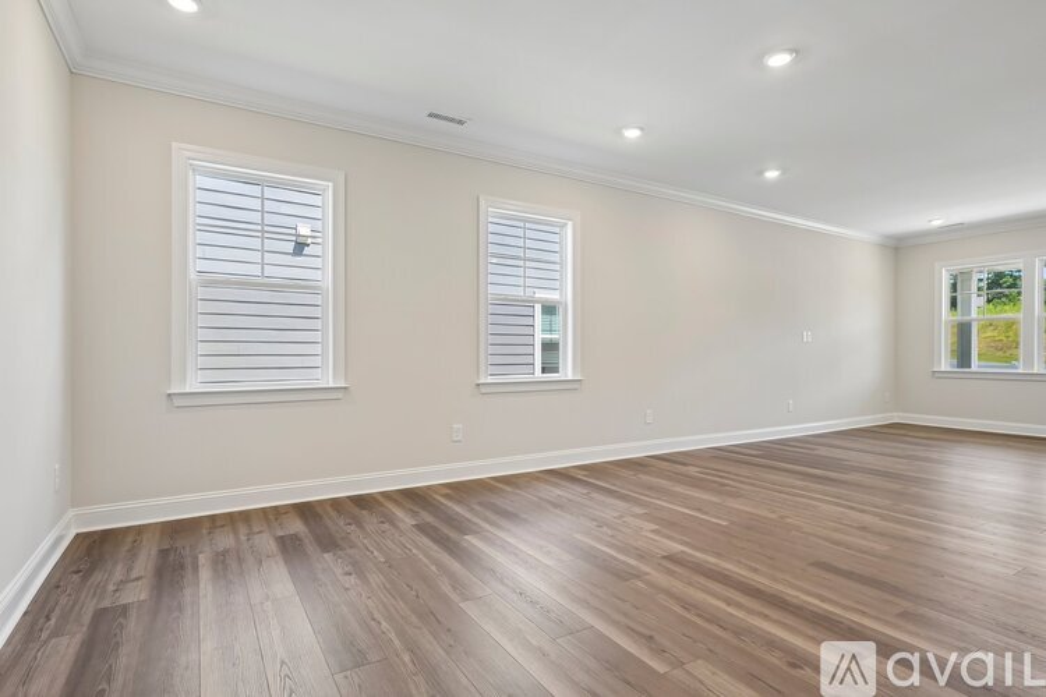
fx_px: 523
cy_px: 348
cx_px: 523
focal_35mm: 18
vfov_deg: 67.4
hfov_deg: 90.0
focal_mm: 18
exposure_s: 1/20
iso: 160
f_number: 8
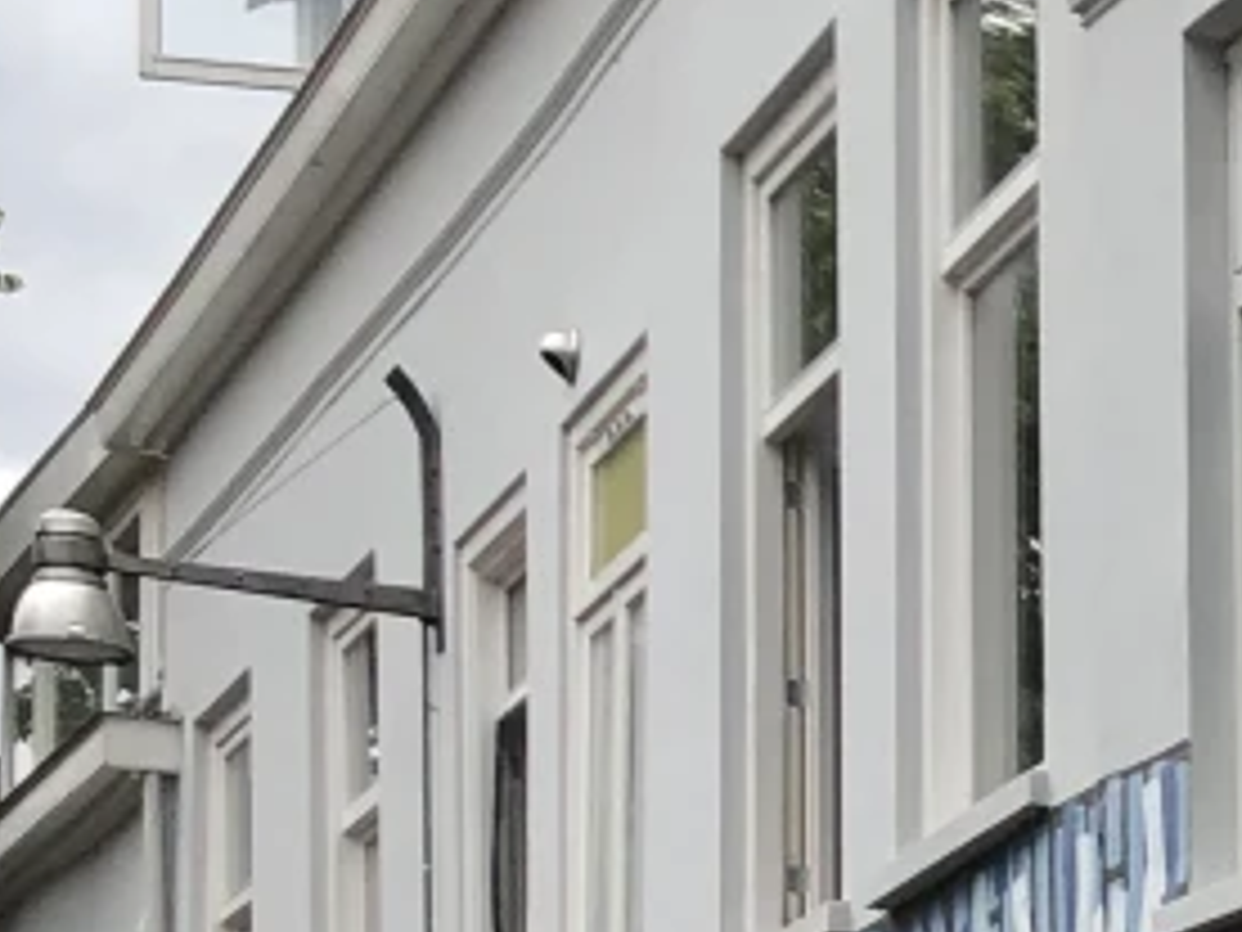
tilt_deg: +1.2
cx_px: 2984
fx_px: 5454
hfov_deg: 11.0
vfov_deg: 9.2
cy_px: 1866
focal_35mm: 152
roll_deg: -0.1
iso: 20
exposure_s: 1/787
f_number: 1.8
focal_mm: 4
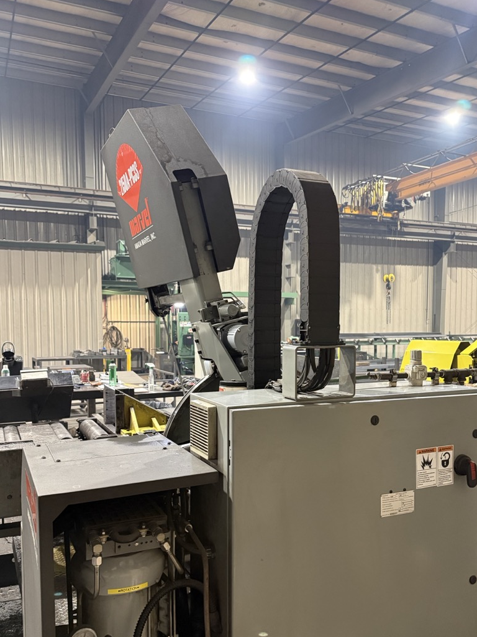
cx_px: 257
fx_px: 551
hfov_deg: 46.8
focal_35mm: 30
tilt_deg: -3.8
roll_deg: -0.1
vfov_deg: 59.8
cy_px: 356
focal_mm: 6.76
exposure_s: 1/60
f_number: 1.78
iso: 640
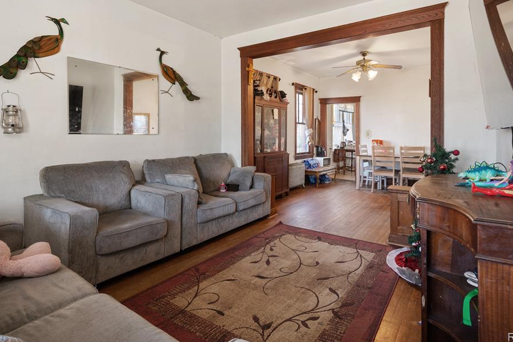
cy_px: 153
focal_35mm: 34
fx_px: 485
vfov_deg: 38.9
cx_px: 275
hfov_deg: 55.7
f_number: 9
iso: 320
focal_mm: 30
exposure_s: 1/5
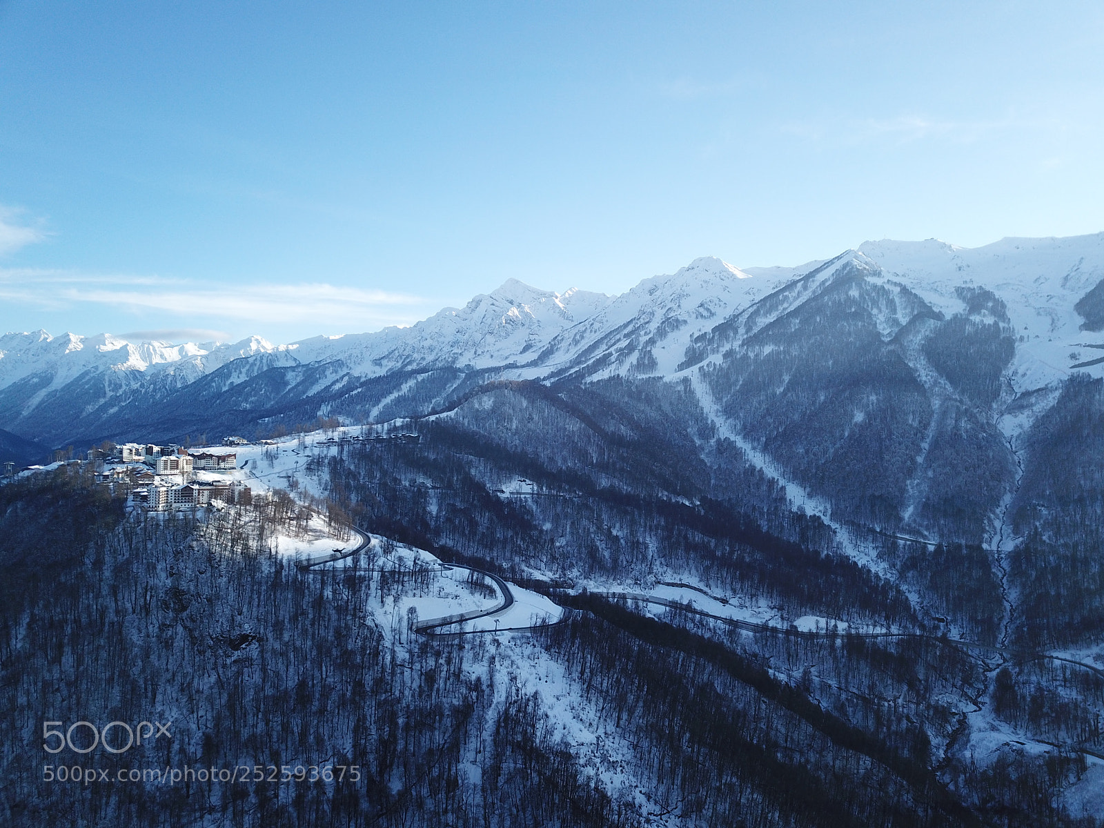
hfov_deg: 67.3
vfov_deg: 53.1
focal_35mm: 26
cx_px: 552
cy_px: 414
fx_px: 829
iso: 100
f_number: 2.2
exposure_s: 1/1026
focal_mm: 4.73
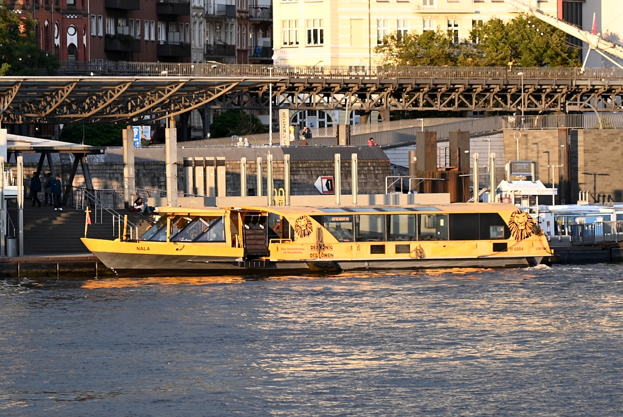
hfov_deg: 17.0
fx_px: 2079
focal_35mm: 120
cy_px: 208
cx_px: 312
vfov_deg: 11.4
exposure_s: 1/125
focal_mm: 120
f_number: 4
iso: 100
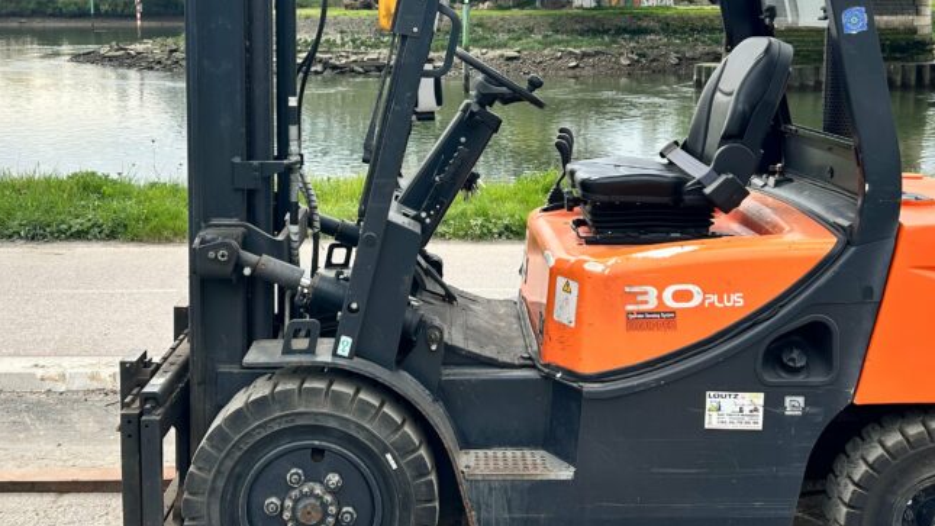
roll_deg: +0.0
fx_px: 1116
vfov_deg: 26.3
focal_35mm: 45
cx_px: 428
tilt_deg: -8.4
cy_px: 161
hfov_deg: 45.4
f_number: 1.5
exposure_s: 1/1488
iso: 50
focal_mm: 5.7
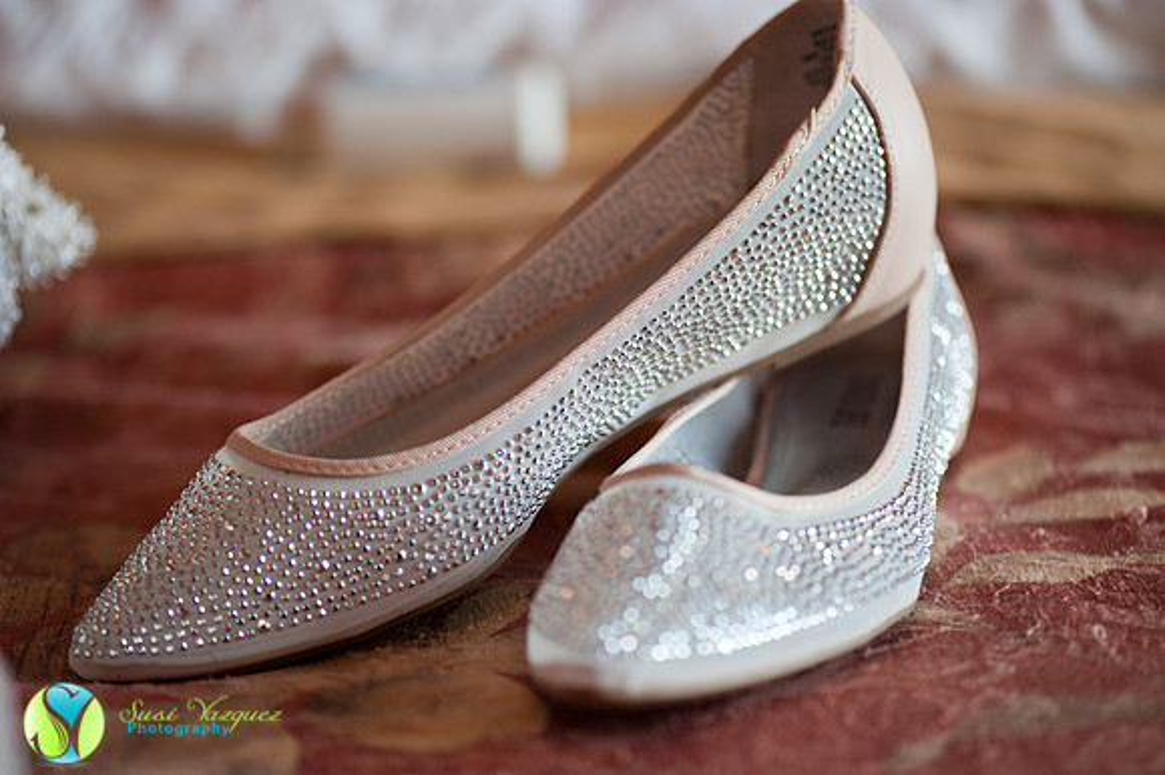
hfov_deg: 19.5
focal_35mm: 105
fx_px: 3396
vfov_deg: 13.0
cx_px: 582
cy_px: 388
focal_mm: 105
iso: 500
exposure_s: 1/100
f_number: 4
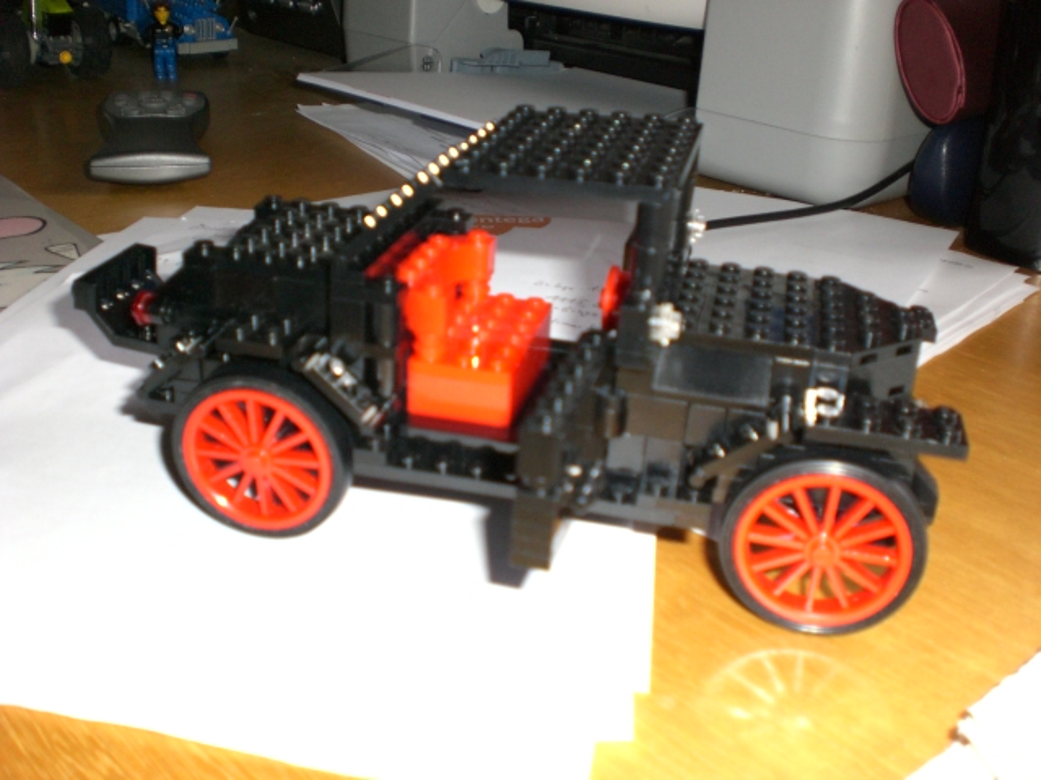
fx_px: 1143
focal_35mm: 38
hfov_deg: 49.0
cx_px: 520
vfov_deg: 37.7
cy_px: 390
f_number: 3.1
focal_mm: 6.3
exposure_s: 1/60
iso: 200
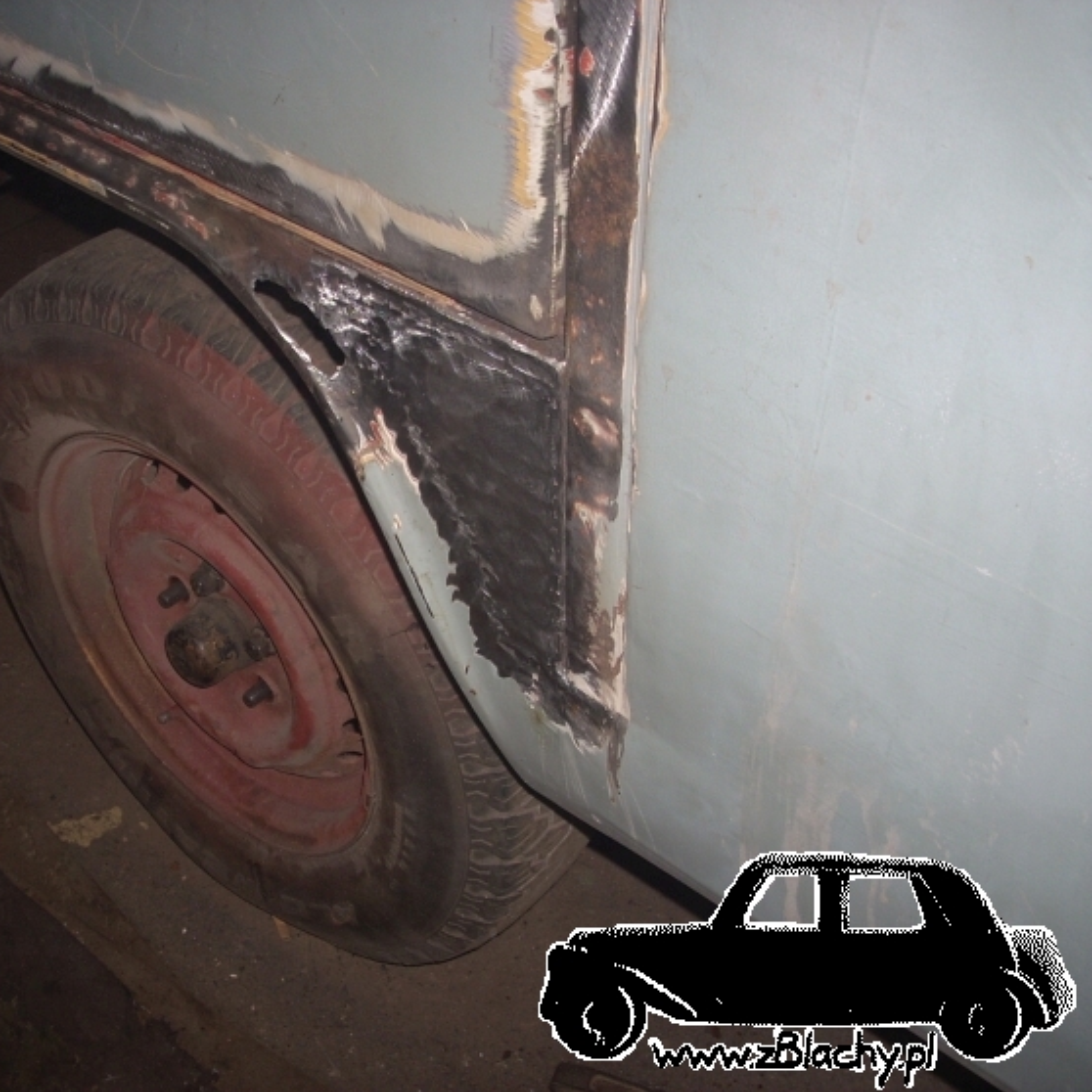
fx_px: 1570
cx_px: 360
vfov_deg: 38.3
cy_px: 543
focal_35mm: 44
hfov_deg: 37.9
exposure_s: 1/60
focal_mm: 6.2
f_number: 2.8
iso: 64
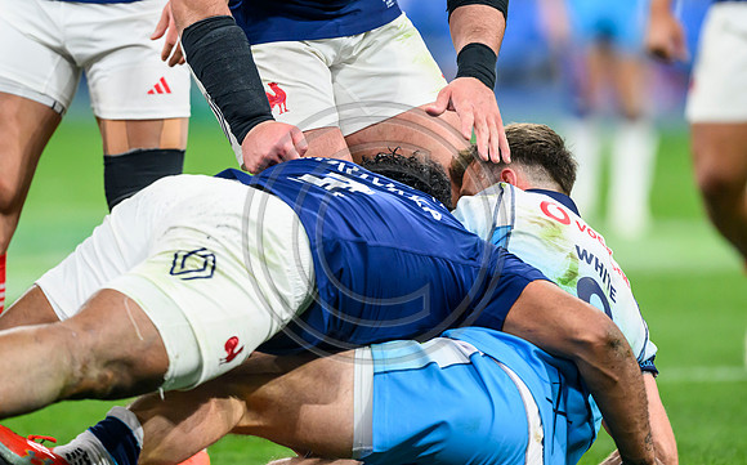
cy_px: 150
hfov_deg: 4.1
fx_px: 10510
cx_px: 274
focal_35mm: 517
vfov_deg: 2.5
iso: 3200
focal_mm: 400
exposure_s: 1/2000
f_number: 2.8
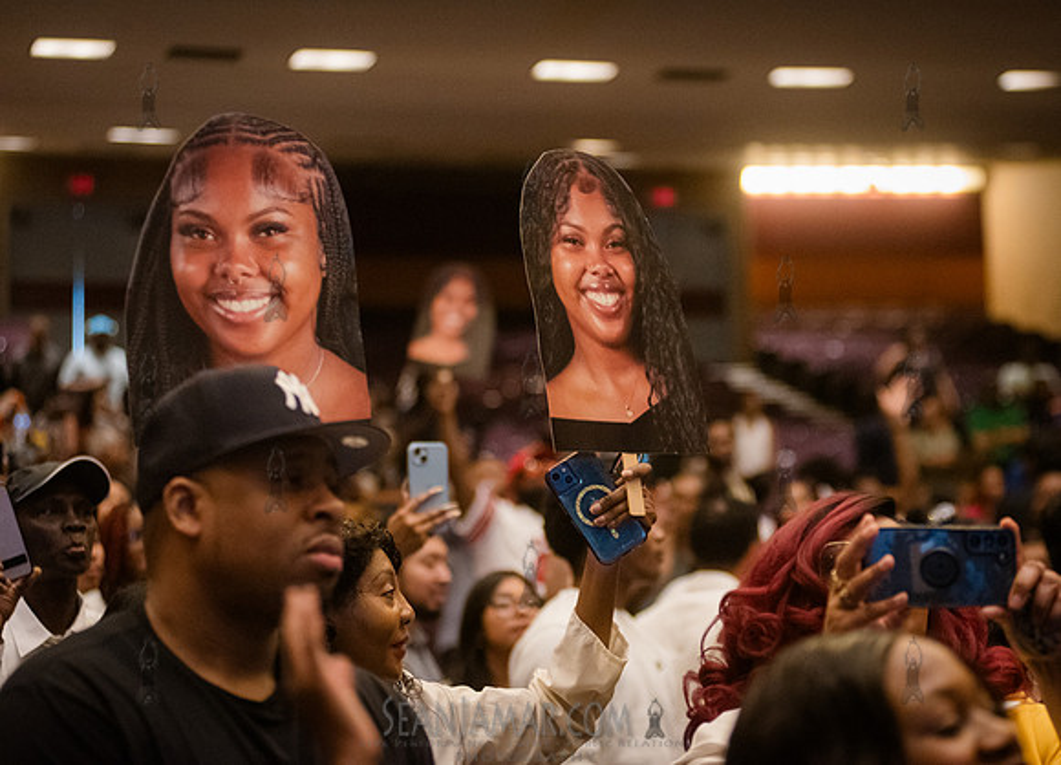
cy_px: 357
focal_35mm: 90
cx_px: 611
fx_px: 2715
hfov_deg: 22.1
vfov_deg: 16.0
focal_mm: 80
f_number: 2.8
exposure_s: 1/125
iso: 8000
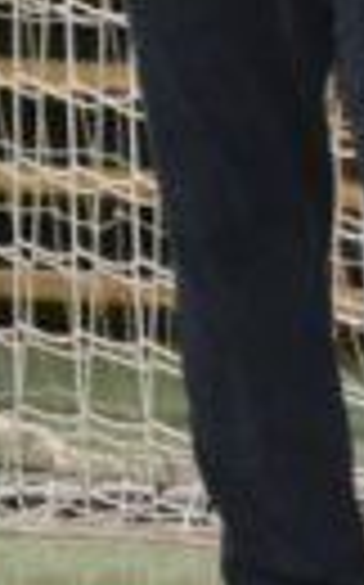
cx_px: 220
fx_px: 11851
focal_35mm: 745
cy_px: -274
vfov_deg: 2.8
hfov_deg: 1.8
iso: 1600
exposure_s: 1/160
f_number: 4.2
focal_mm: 62
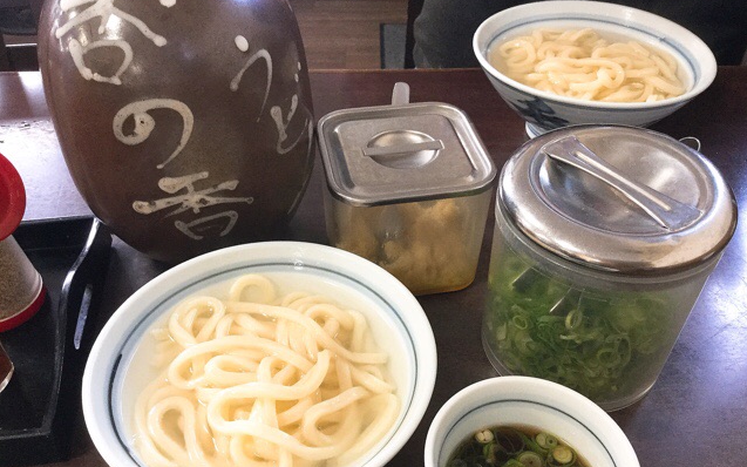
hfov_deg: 58.1
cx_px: 374
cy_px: 264
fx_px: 672
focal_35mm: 33
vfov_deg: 38.2
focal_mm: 3.3
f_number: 2.4
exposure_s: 1/30
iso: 100
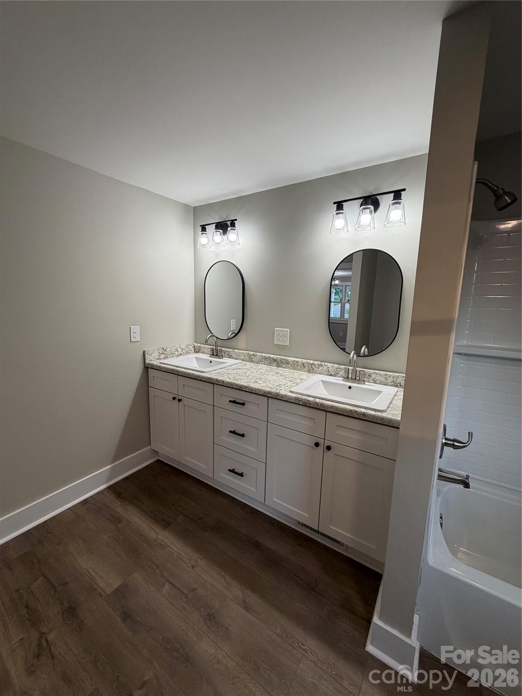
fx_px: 281
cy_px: 348
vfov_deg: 102.1
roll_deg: -1.8
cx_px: 261
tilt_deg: -9.3
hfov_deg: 85.7
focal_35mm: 14
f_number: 2.2
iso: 125
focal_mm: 2.22
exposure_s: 1/120
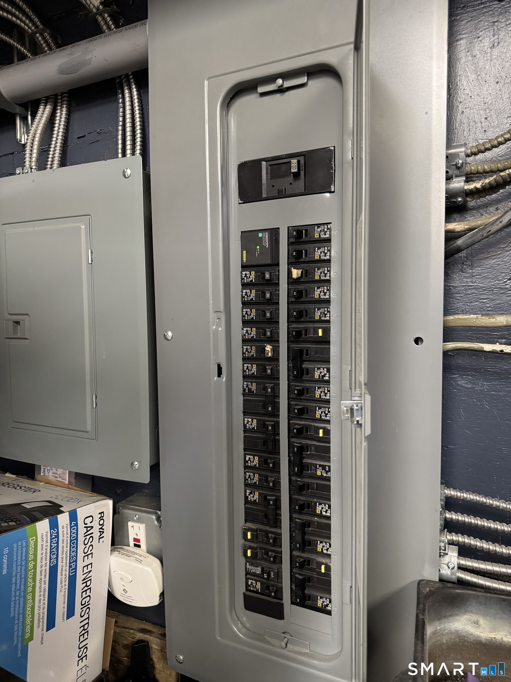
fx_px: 472
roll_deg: +0.7
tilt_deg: -2.5
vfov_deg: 71.6
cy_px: 341
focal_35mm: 24
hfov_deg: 56.8
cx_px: 256
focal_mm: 6.76
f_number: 1.78
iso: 640
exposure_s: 1/40
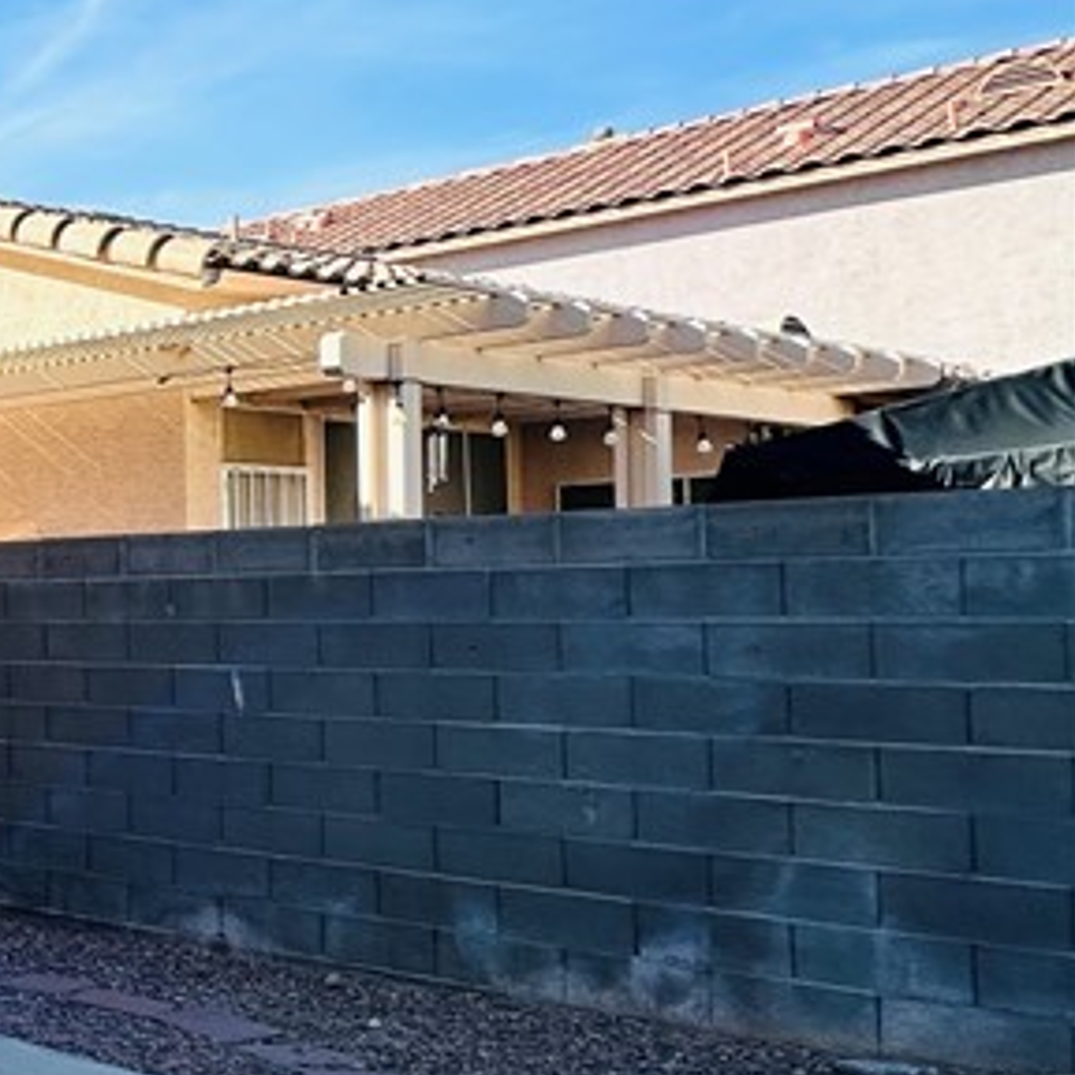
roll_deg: +0.2
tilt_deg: +1.1
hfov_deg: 22.7
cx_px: -832
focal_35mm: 44
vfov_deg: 38.3
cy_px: 586
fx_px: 1546
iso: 40
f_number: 2.2
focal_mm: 2.22
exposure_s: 1/442
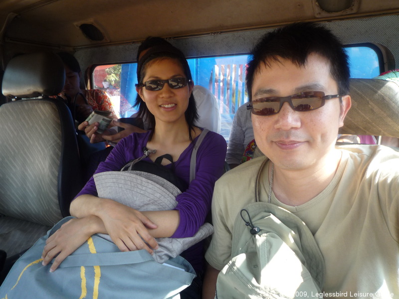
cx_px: 200
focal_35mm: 25
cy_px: 150
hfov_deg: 69.4
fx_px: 288
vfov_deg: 54.9
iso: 100
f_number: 2.8
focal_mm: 4.4
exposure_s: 1/125
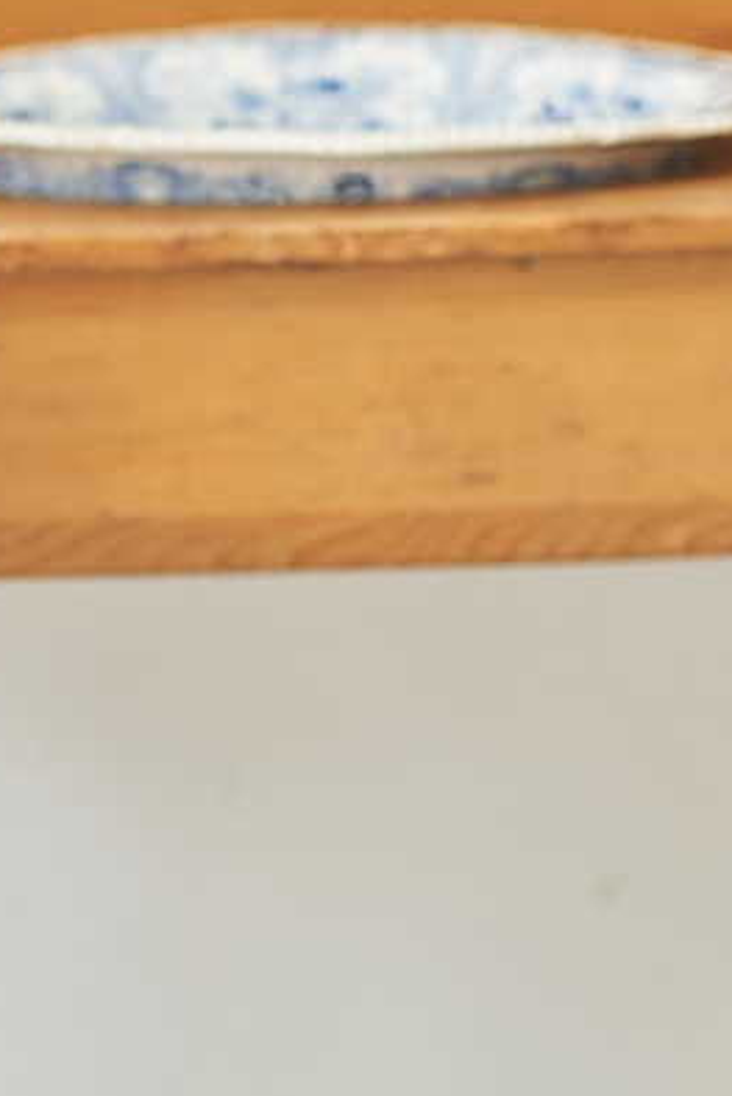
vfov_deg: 5.3
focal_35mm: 388
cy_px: 462
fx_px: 11823
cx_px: -774
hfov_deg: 3.5
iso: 250
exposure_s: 1/200
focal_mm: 85
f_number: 1.8
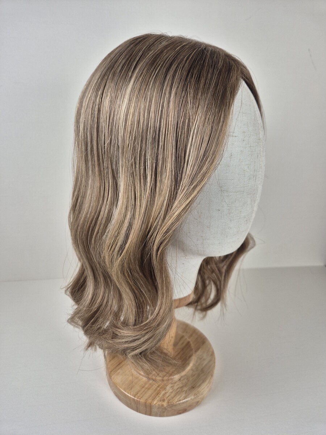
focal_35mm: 23
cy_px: 218
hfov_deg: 58.9
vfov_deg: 73.9
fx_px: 289
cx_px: 163
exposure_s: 1/138
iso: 25
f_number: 1.8
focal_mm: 5.4
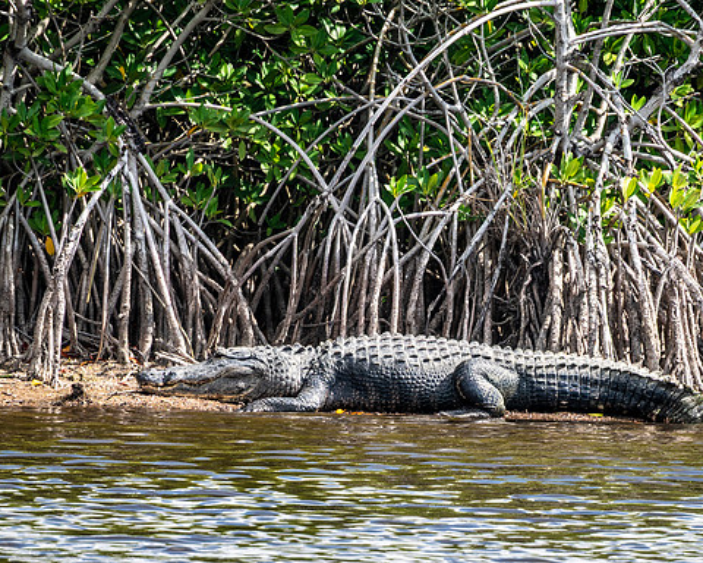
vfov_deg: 1.9
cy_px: 424
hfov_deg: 2.4
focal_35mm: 802
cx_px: 416
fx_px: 16686
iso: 320
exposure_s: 1/160
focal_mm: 400
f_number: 16
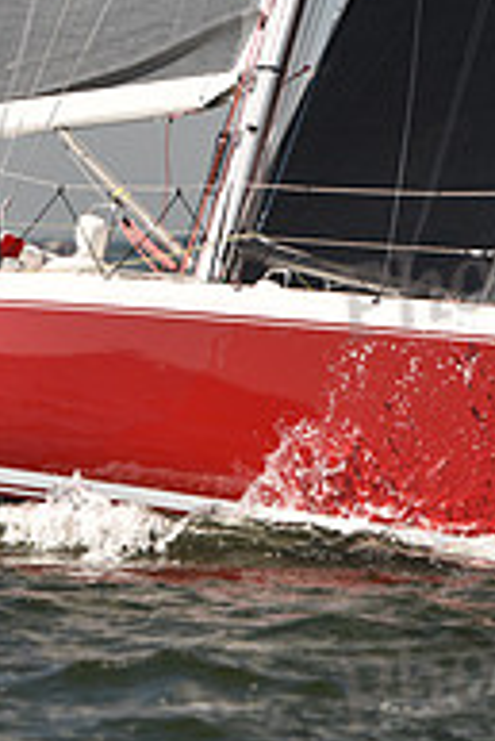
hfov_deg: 2.9
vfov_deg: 4.3
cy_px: 98
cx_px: 142
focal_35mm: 481
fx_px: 9902
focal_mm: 160
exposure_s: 1/1600
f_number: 2.8
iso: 250
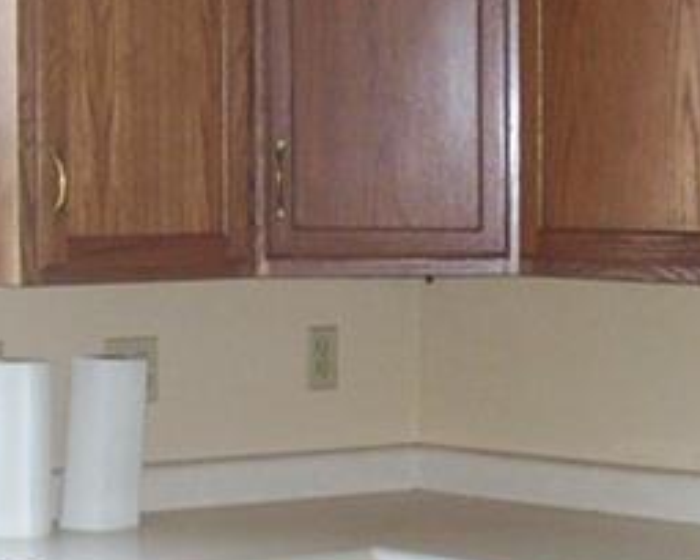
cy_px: 379
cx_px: 242
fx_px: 2921
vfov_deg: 10.9
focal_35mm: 141
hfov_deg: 13.6
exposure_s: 1/60
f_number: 2.7
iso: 200
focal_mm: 6
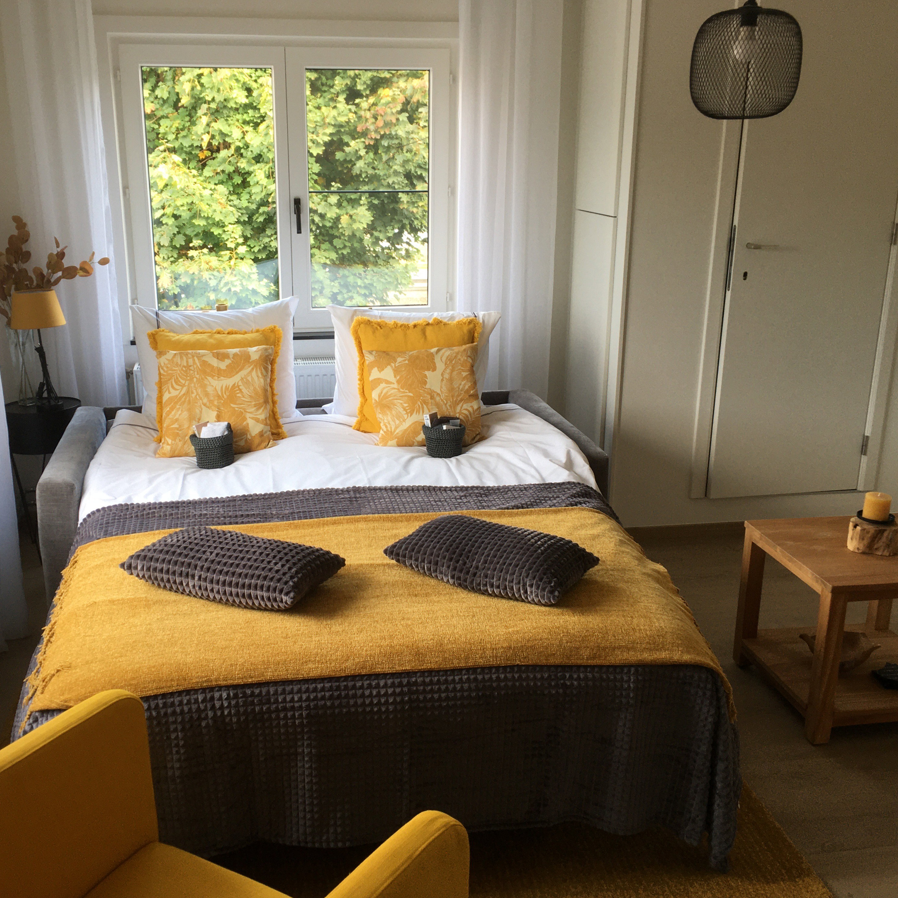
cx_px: 401
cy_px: 449
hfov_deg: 47.1
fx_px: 1027
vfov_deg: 47.2
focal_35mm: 35
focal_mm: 4.15
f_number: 2.2
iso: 32
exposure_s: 1/33
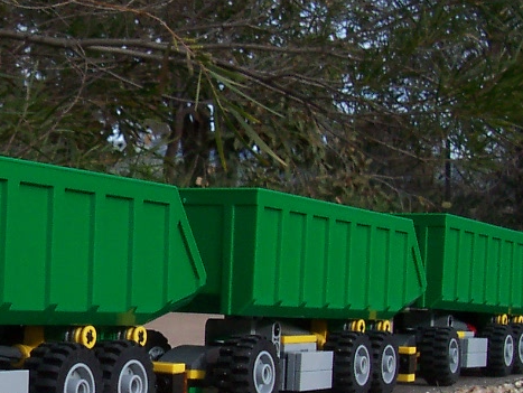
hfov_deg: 20.0
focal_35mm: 95
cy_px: 305
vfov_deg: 15.5
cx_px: 2
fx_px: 1436
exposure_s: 1/350
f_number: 5.6
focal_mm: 5.6
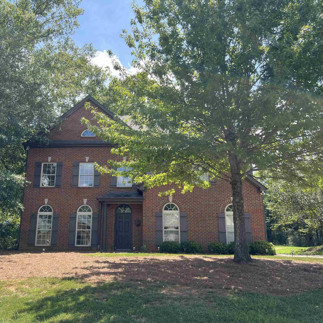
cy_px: 162
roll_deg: -1.0
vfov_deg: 52.5
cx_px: 129
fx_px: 327
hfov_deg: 52.2
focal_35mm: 31
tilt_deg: +14.2
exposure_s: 1/1183
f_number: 1.5
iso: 50
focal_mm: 5.7
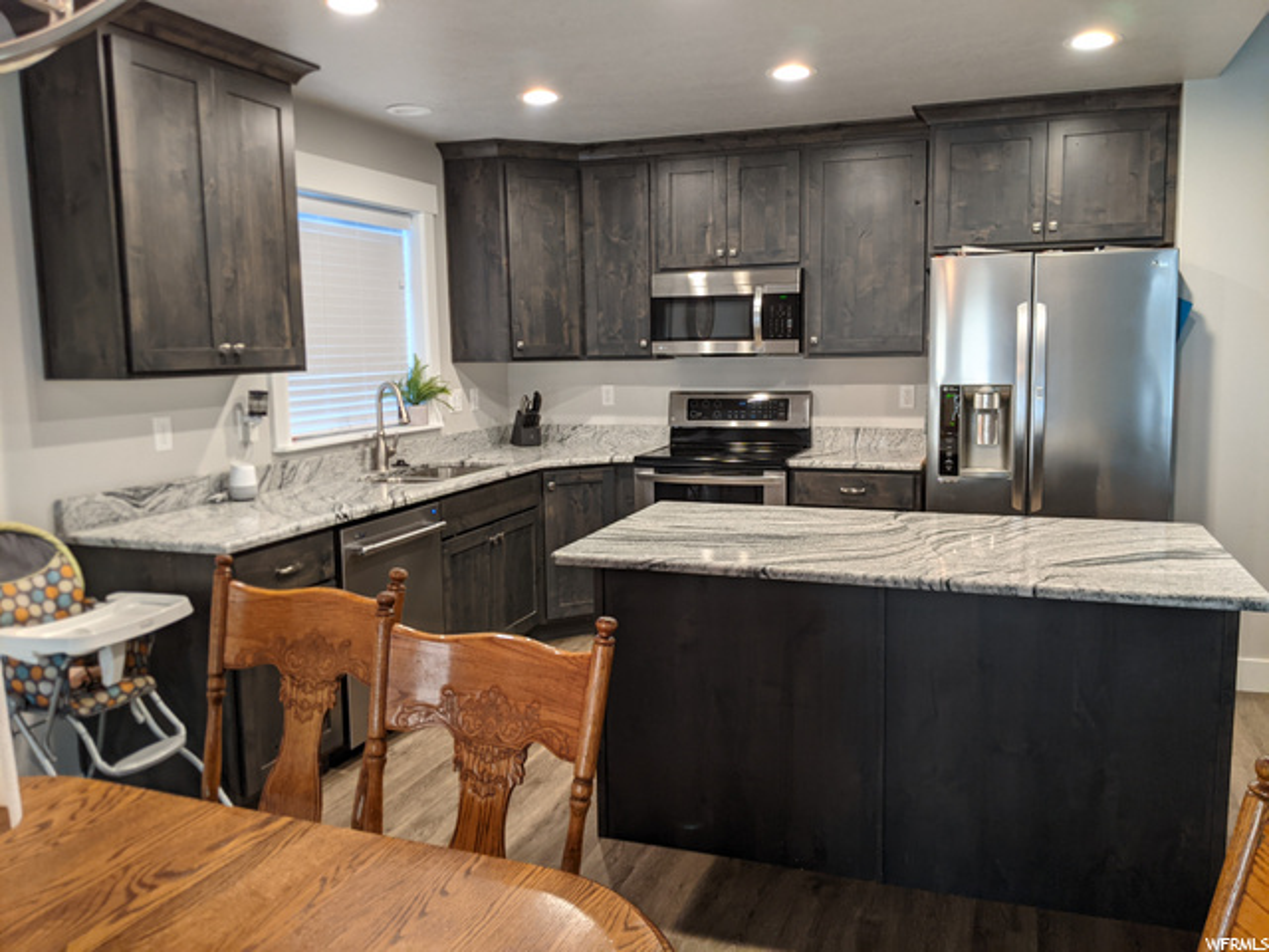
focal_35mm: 27
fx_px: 990
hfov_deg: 65.3
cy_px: 476
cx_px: 634
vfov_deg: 51.4
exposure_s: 1/30
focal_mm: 4.44
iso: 70
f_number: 1.8
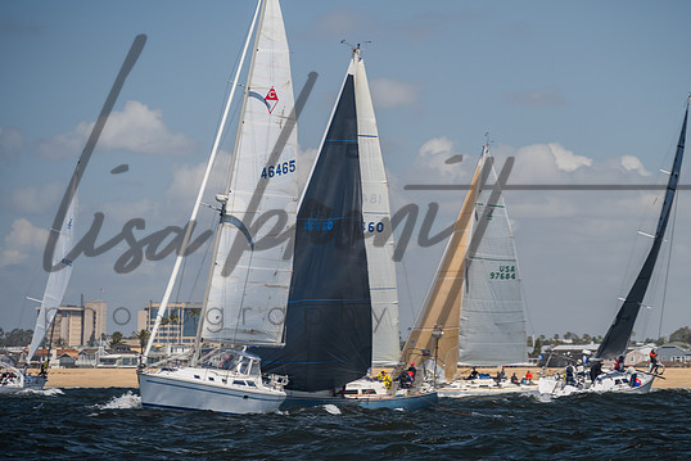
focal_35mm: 260
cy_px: 265
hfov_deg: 7.9
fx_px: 4992
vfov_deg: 5.3
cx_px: 401
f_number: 6.3
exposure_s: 1/250
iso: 100
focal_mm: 200
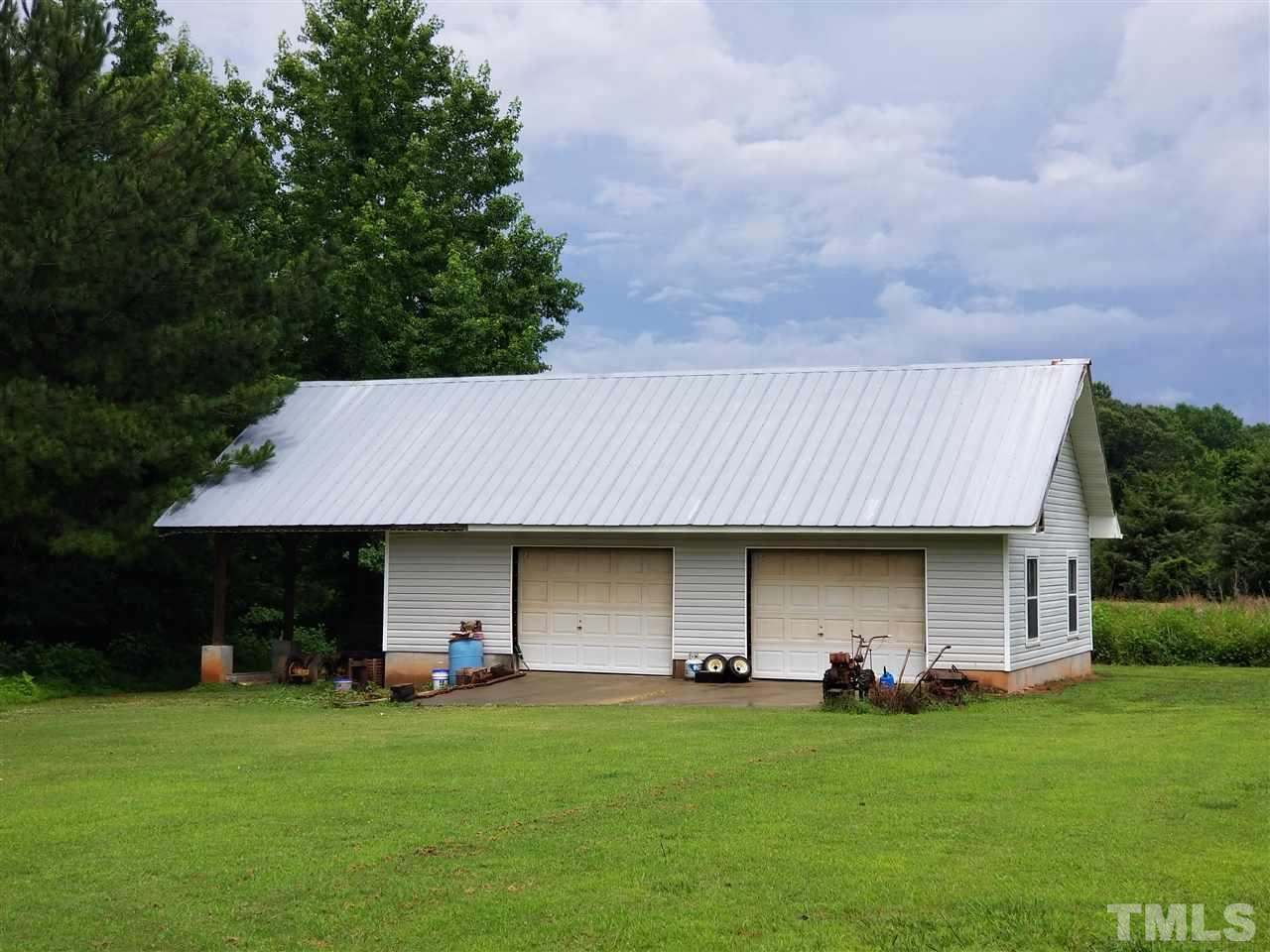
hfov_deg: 36.8
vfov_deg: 28.0
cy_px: 476
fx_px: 1908
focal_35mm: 52
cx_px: 635
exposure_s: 1/676
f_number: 2.4
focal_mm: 6
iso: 25
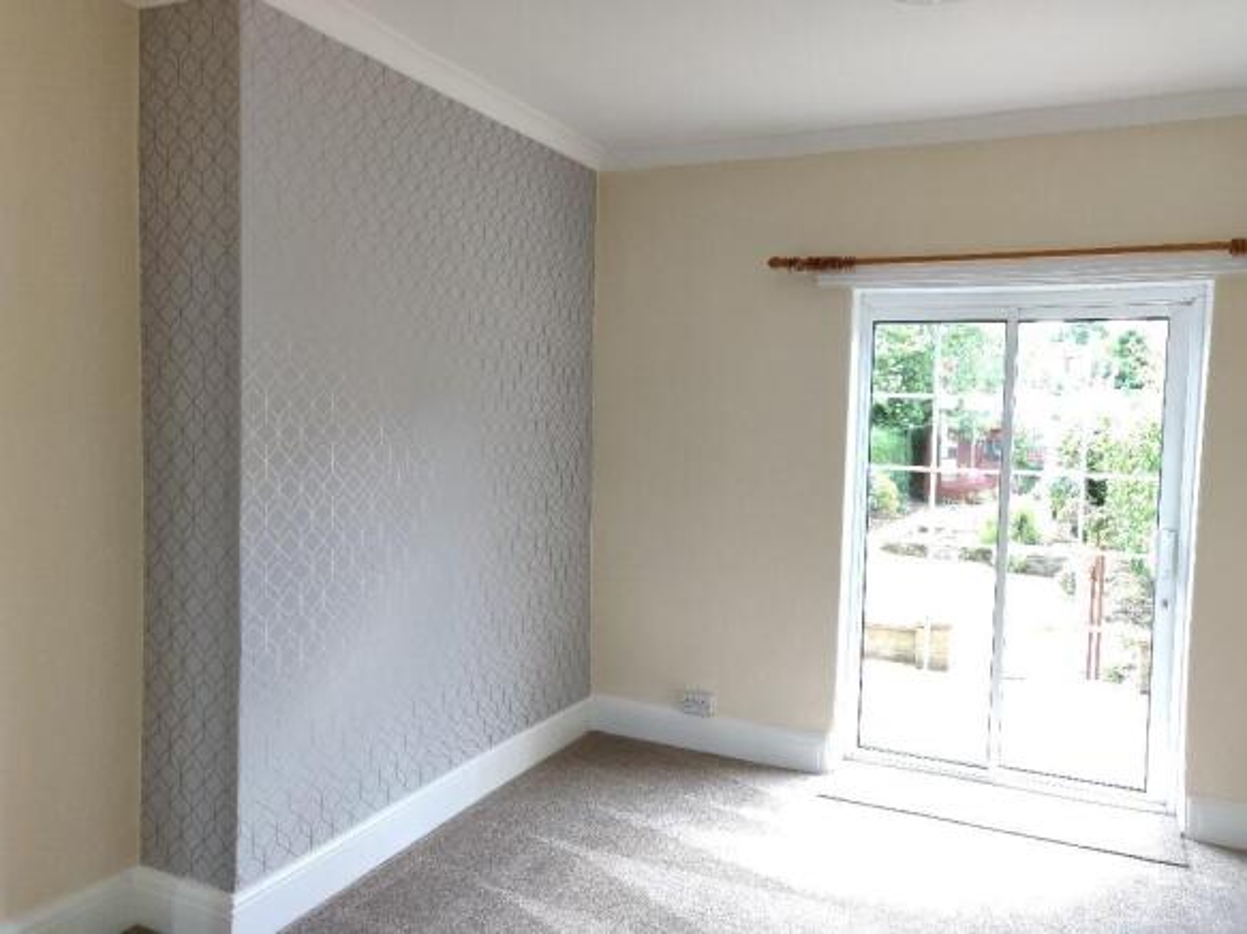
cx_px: 624
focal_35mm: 25
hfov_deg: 69.4
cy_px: 467
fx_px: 900
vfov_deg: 54.9
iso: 200
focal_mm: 4.25
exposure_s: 1/50
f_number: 1.7
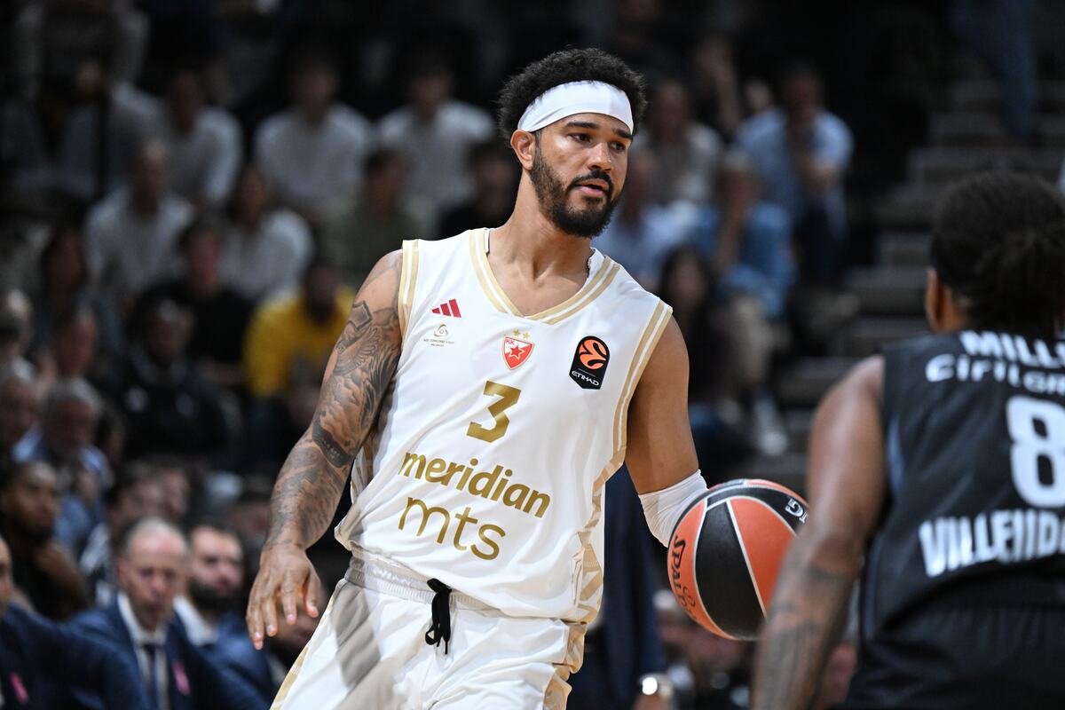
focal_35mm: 320
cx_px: 532
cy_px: 355
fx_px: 9466
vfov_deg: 4.3
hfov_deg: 6.4
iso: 6400
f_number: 5.6
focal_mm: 320
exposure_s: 1/800
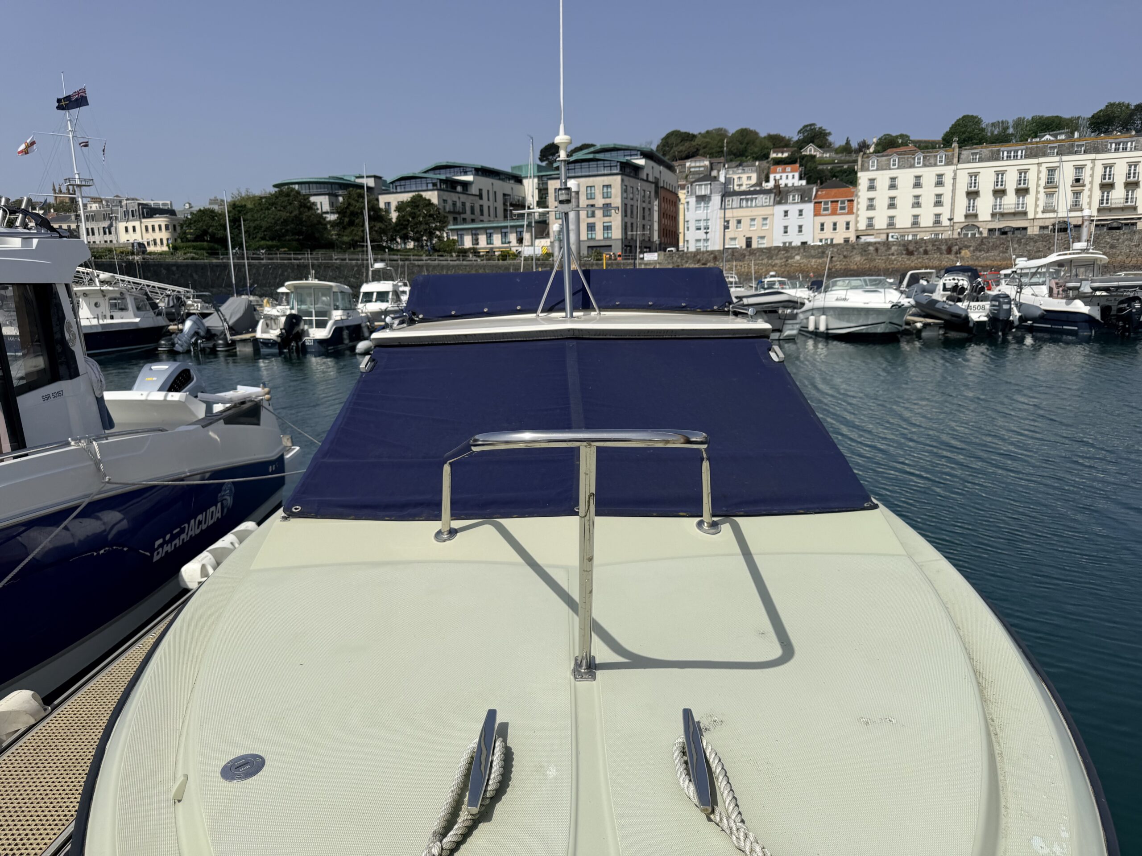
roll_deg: +0.9
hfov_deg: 71.6
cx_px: 571
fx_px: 792
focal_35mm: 24
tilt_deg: -10.0
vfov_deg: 56.8
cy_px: 428
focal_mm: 6.76
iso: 80
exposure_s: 1/9091
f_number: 1.78
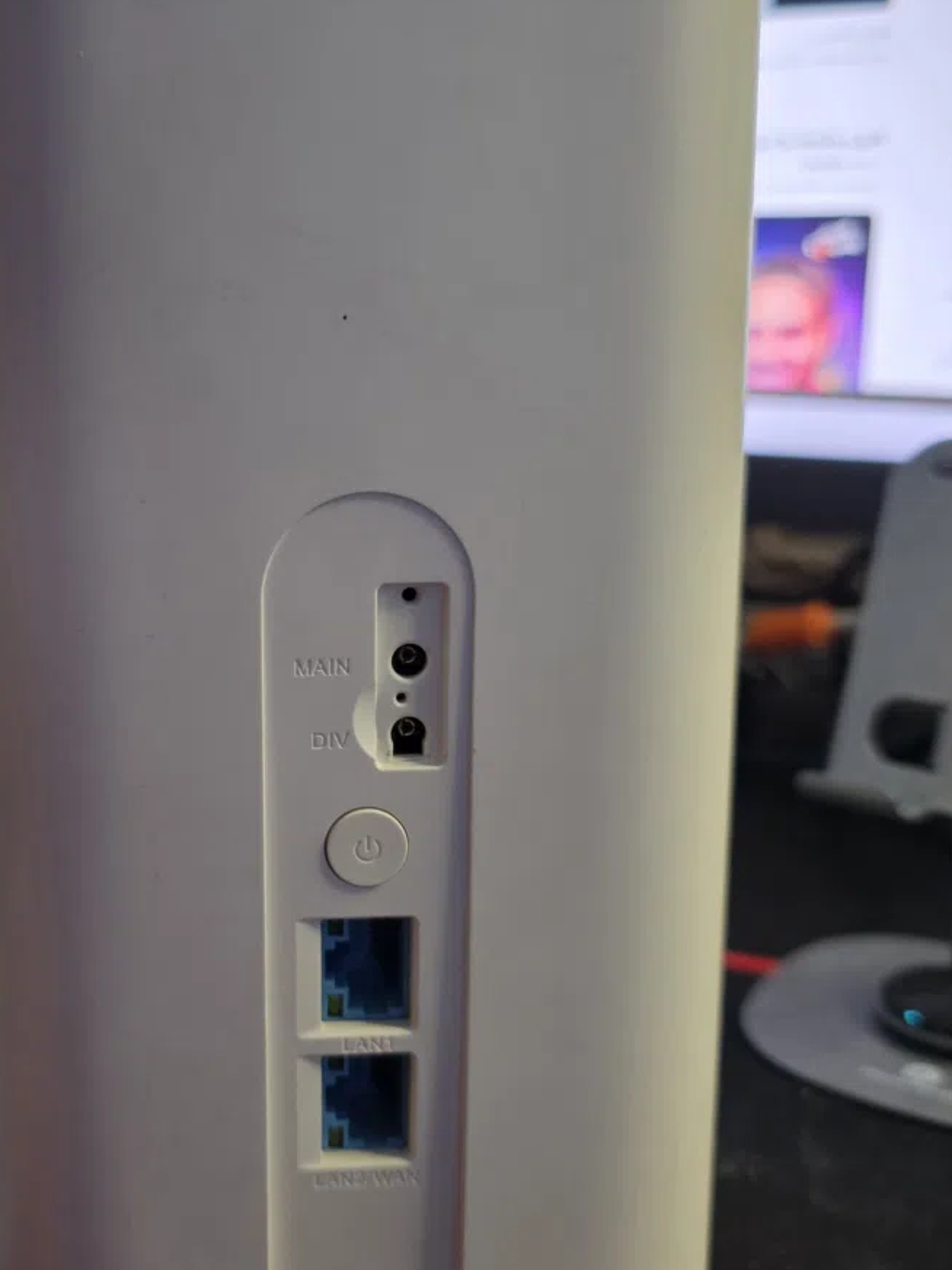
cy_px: 626
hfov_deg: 39.0
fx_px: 1320
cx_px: 285
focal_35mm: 36
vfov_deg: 51.4
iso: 160
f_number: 1.7
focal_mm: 6.3
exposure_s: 1/50.3
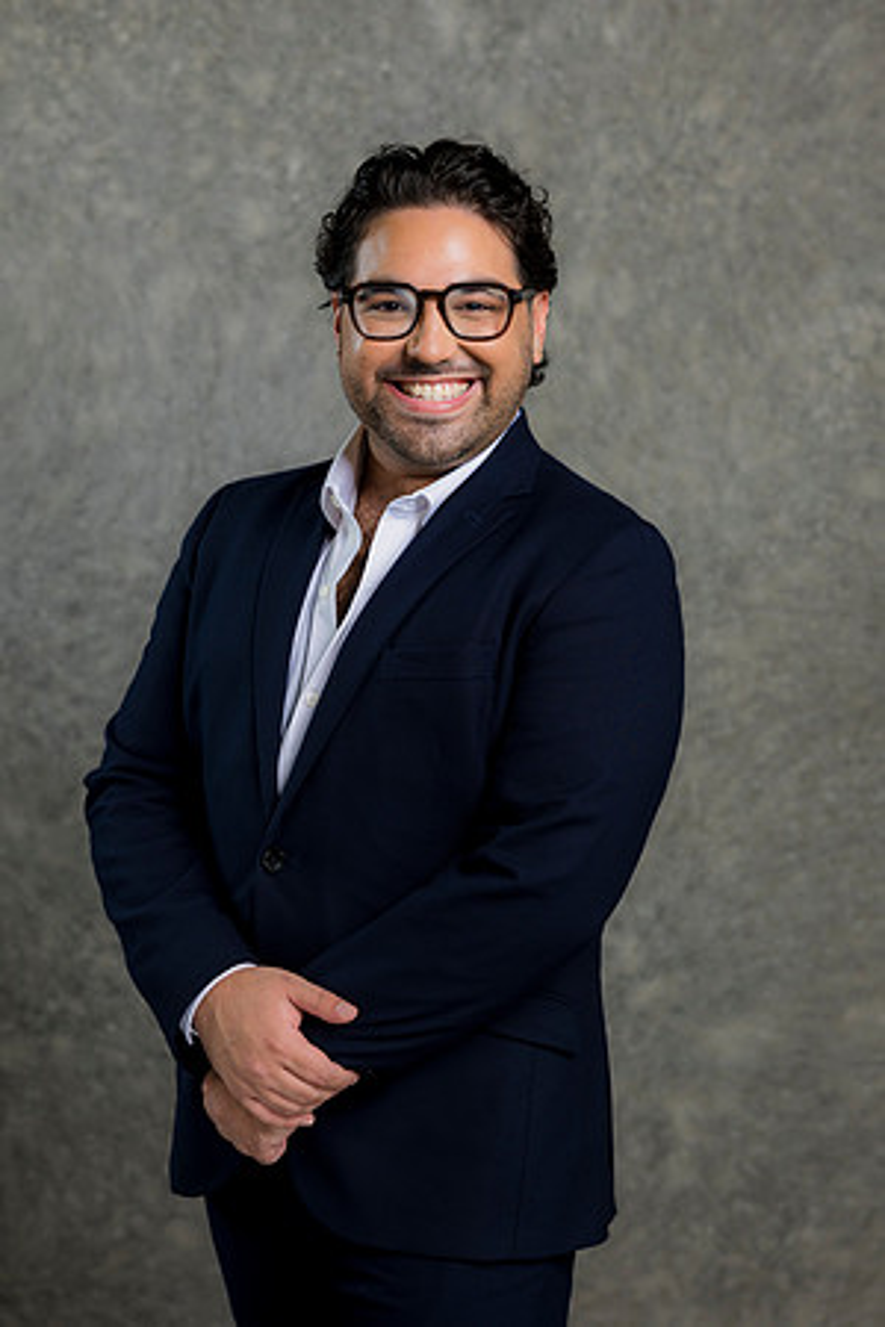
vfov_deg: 23.9
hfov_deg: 16.1
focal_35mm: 85
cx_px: 442
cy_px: 664
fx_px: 3134
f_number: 5
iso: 125
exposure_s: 1/200
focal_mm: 85
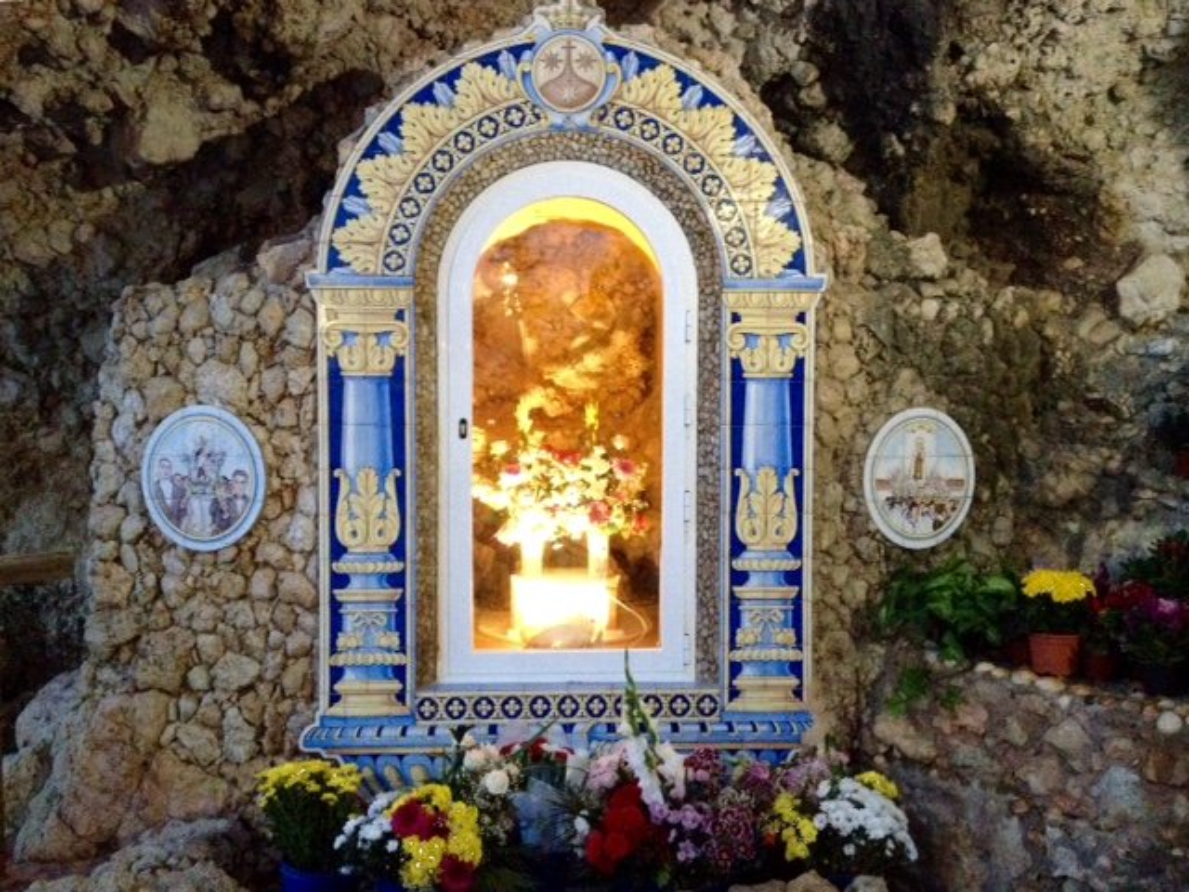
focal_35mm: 35
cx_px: 594
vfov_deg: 40.7
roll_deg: -1.0
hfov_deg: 52.6
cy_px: 446
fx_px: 1202
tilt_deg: -3.0
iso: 500
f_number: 2.4
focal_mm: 4.28
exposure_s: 1/15
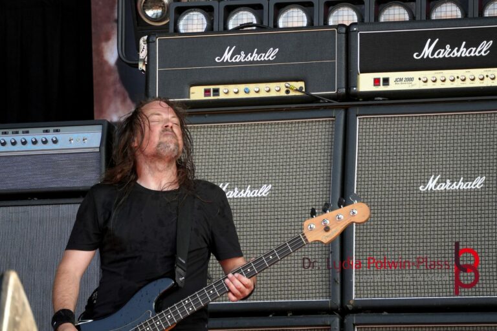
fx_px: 2982
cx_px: 248
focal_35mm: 216
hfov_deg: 9.5
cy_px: 166
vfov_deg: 6.4
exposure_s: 1/250
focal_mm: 144
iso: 500
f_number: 5.6
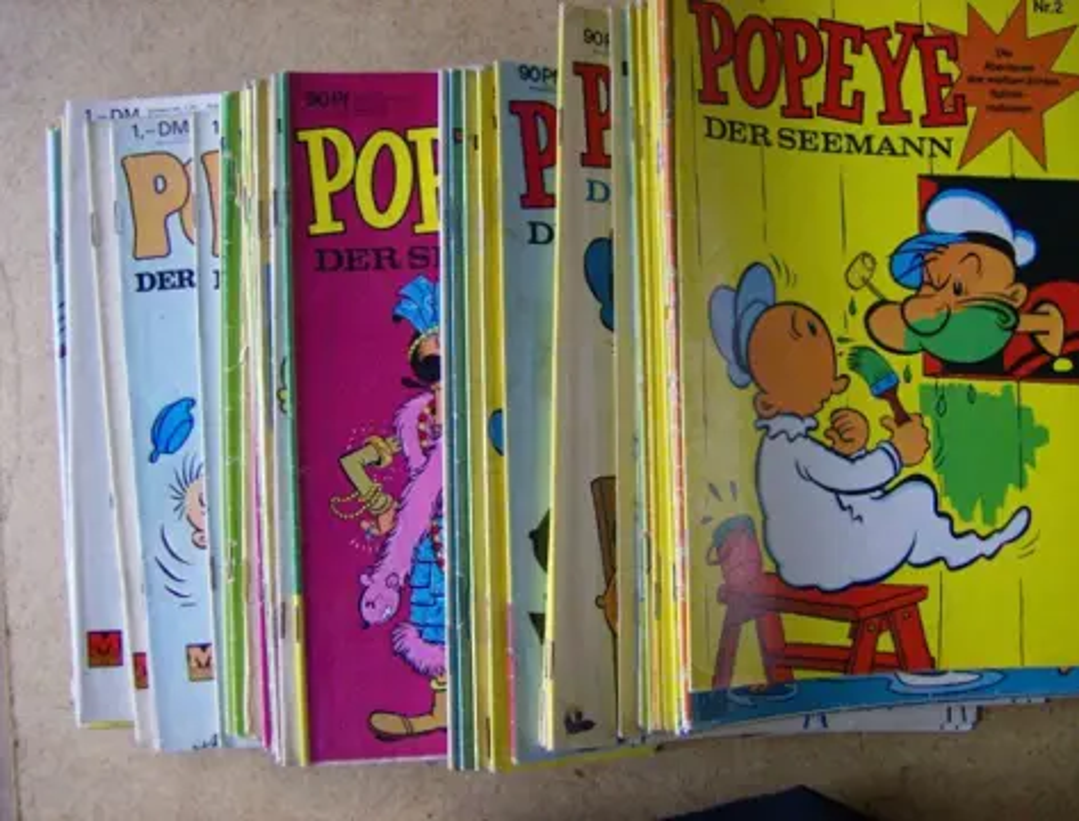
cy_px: 410
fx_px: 1128
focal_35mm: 36
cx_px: 540
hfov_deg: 51.1
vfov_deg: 40.0
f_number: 2.8
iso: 200
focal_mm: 6
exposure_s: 1/49.3
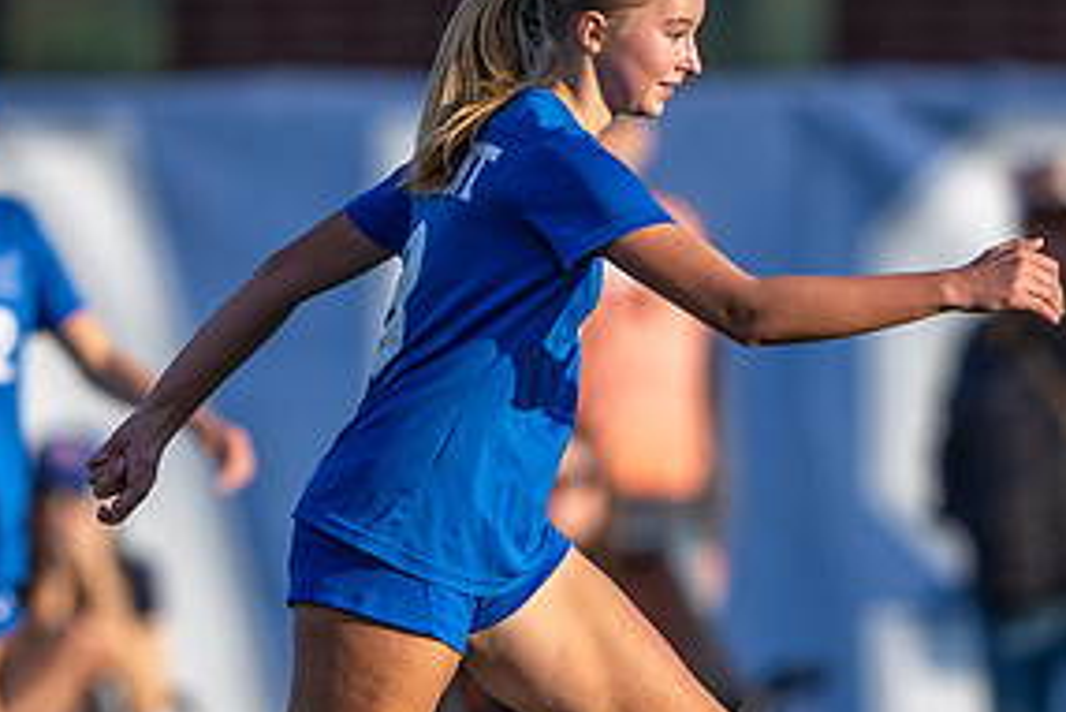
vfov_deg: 0.8
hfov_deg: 1.2
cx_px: 427
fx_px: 49177
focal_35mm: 1660
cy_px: 430
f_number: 2.8
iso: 280
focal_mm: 400
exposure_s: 1/2000
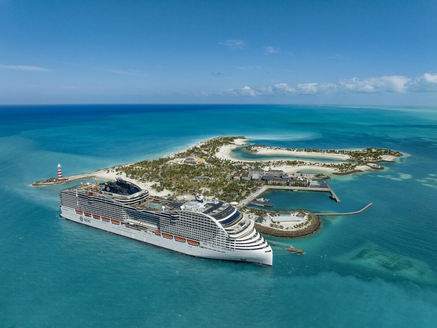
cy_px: 164
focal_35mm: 24
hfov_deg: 71.6
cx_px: 218
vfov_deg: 56.8
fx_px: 303
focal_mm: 12.29
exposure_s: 1/1600
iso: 100
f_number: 5.6
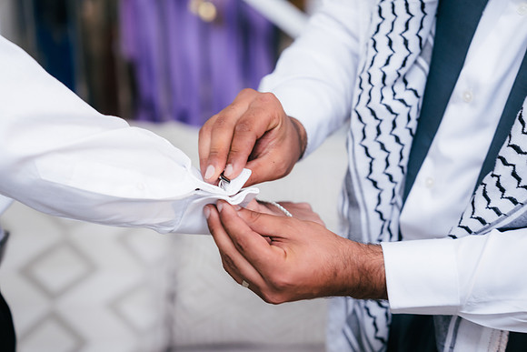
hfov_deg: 28.8
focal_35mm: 70
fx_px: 1025
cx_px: 264
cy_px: 176
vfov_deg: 19.5
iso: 320
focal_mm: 70
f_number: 2.8
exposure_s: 1/160
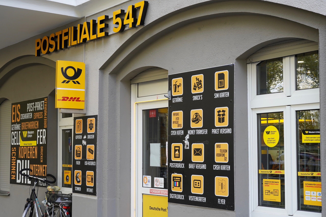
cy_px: 108
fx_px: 498
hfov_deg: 36.3
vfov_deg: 24.6
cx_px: 163
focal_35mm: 55
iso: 500
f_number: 9
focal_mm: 55
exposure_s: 1/60
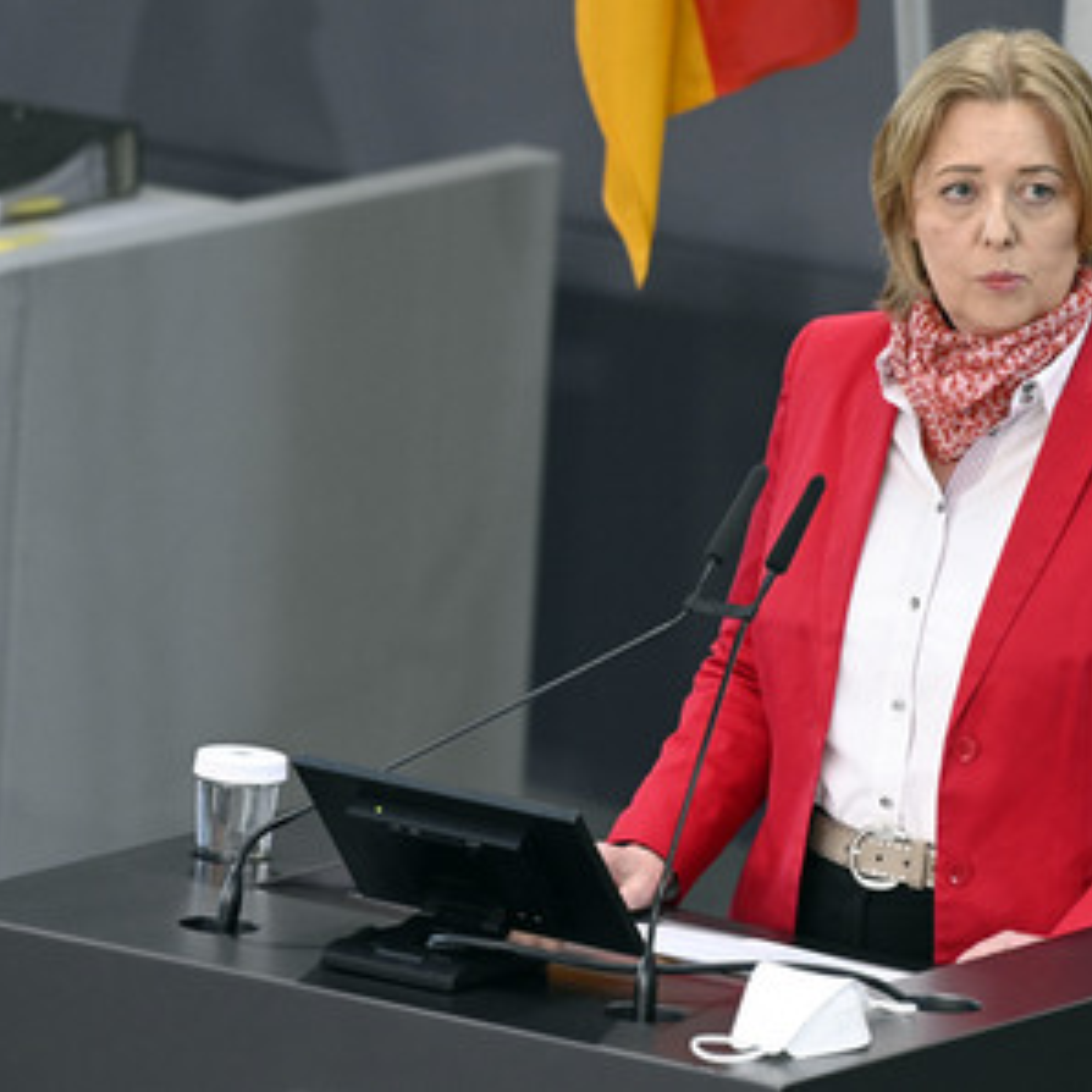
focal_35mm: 489
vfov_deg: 3.6
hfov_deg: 3.6
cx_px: 815
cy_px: 546
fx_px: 17453
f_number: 5.6
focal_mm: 380
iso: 8000
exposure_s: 1/400
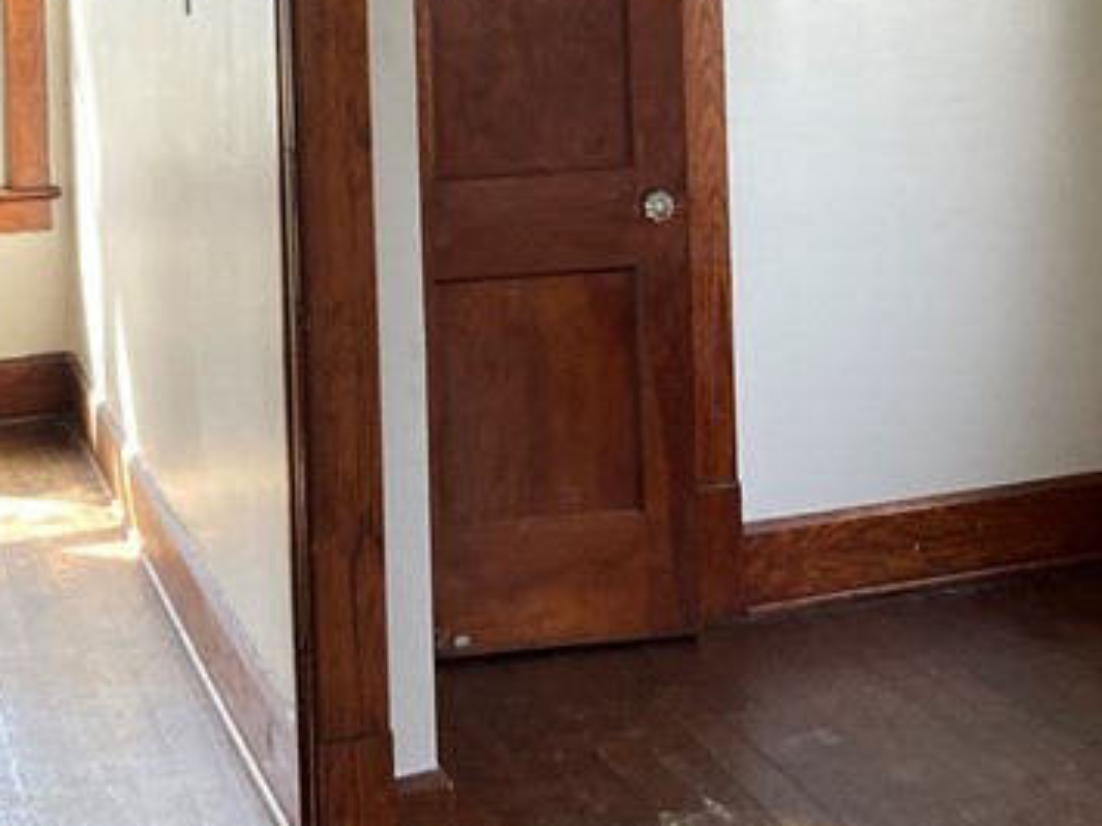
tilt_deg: -1.0
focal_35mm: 75
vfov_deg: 18.7
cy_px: -121
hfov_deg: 25.8
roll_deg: +1.8
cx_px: 757
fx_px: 2387
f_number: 1.8
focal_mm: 4.25
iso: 125
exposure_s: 1/107
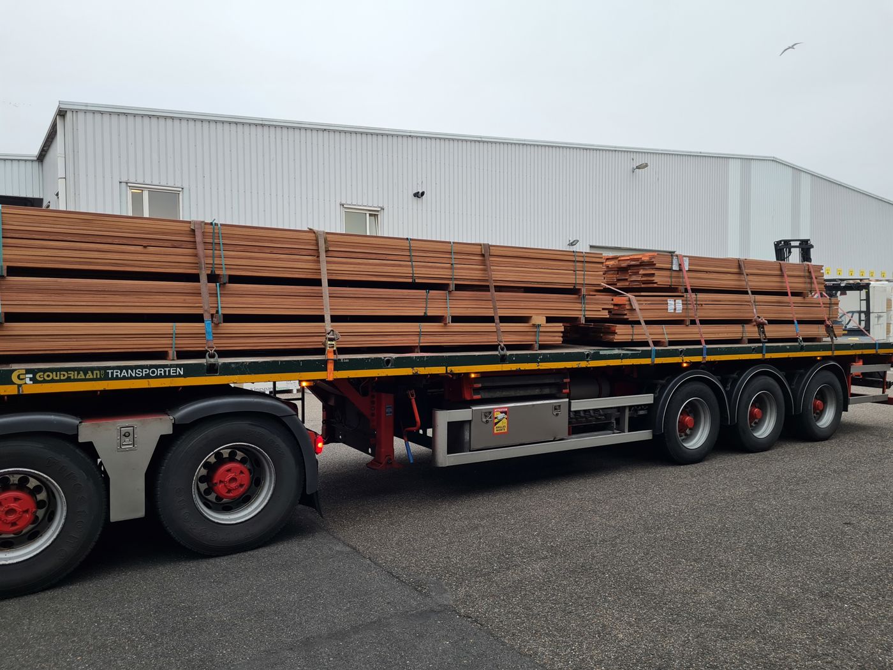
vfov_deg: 53.1
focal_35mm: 26
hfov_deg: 67.3
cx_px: 446
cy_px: 335
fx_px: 671
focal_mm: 5.4
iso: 100
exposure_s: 1/100
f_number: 1.8
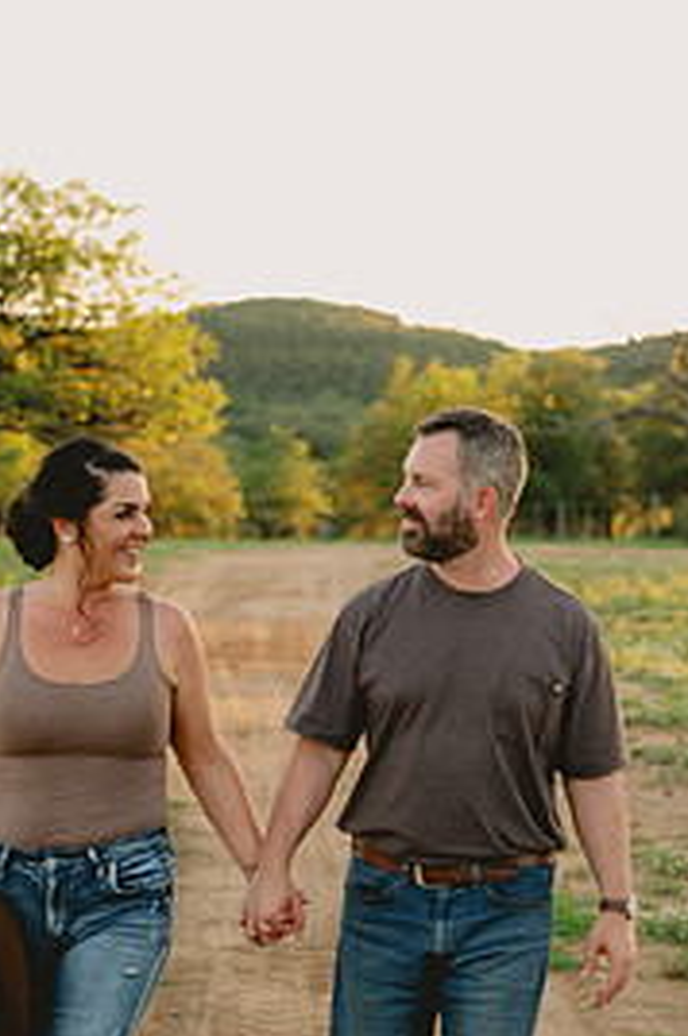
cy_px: 676
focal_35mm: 84
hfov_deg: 16.2
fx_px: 2414
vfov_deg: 24.1
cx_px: 261
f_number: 2.8
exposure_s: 1/160
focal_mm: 50
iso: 80
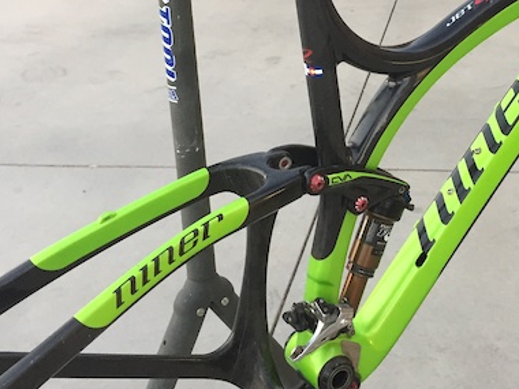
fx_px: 915
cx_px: 391
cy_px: 116
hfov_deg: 31.1
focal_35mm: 61
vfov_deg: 23.9
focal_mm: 4.15
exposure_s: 1/30
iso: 40
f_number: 2.2
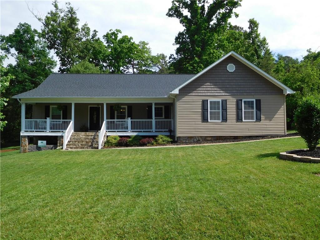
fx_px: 231
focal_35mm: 25
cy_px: 120
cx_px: 160
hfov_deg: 69.4
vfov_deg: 54.9
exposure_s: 1/1000
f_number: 3.4
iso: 125
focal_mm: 4.5
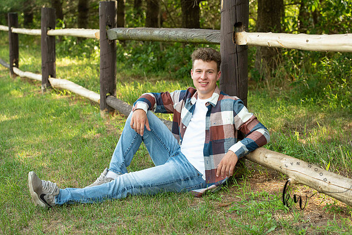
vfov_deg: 18.2
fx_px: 733
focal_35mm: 75
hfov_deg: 27.0
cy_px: 118
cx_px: 176
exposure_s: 1/200
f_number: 5
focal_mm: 75
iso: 400
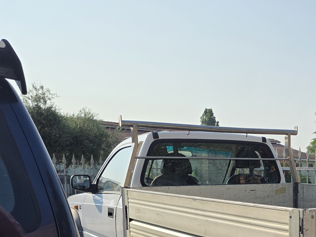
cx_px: 289
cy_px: 252
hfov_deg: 34.1
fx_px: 484
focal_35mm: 53
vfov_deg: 25.7
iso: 80
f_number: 1.7
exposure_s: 1/7944
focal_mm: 6.25
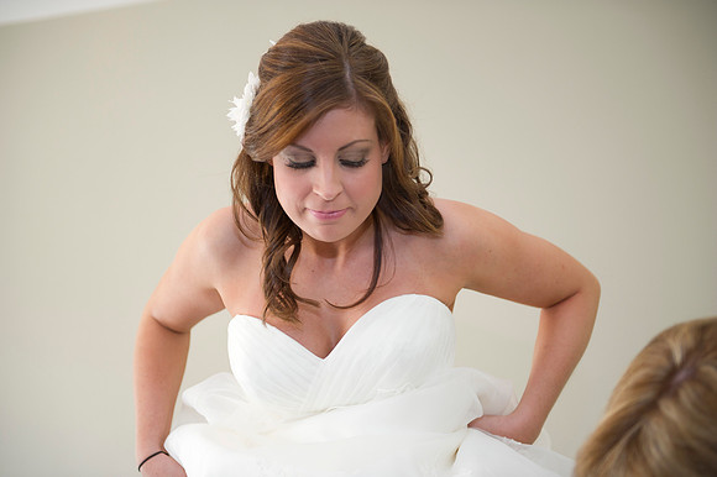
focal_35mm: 60
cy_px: 238
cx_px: 358
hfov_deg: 33.4
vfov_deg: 22.6
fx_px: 1194
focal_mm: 60
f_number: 2.8
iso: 800
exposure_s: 1/250
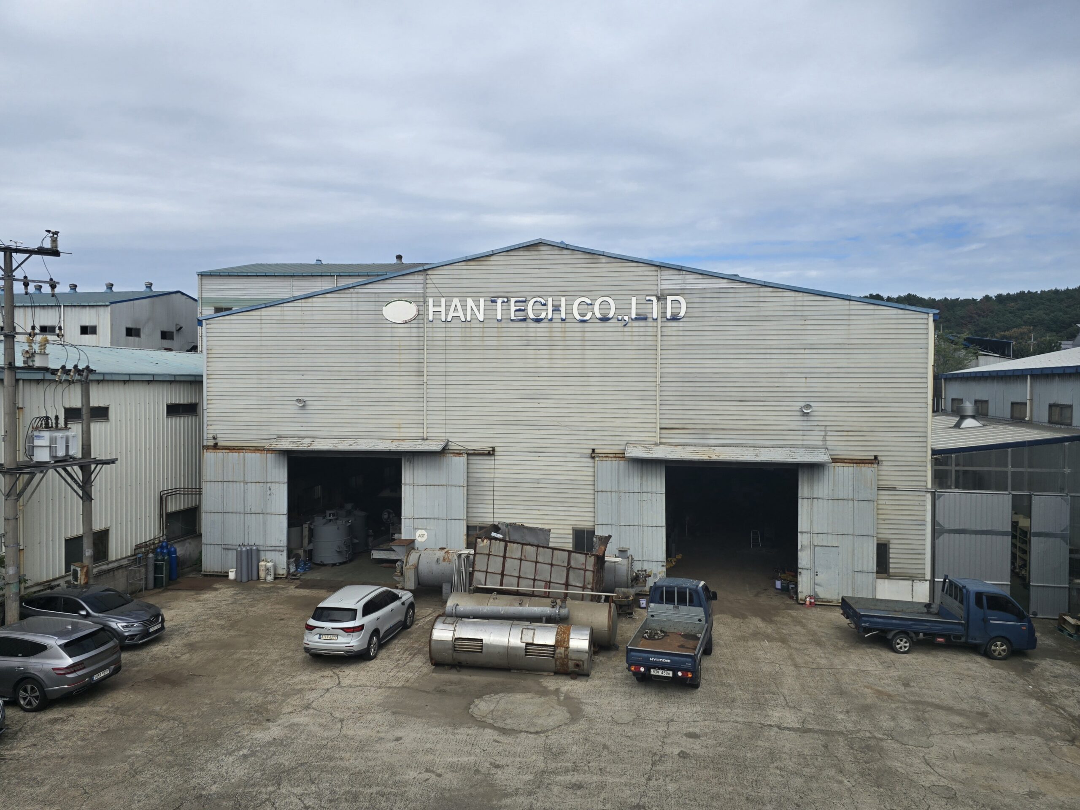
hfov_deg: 73.9
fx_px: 718
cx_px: 540
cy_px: 405
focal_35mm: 23
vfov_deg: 58.9
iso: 12
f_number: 1.7
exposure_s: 1/1111
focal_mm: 6.3
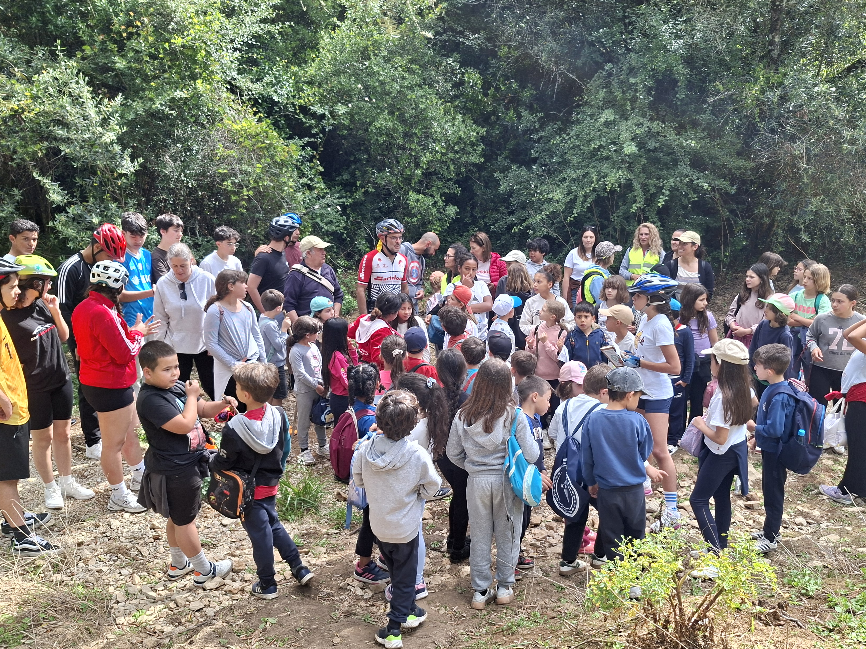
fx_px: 700
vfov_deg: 49.7
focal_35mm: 28
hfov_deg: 63.3
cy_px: 348
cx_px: 469
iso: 50
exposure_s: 1/432
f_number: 1.8
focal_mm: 5.54
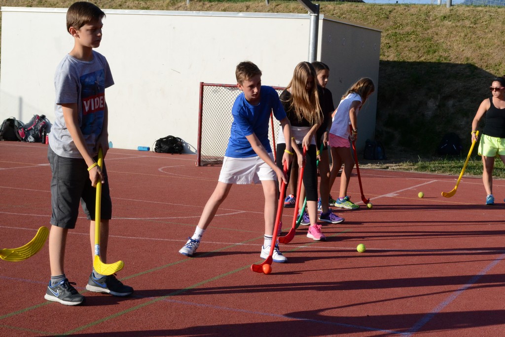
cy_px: 168
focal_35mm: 72
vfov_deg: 18.9
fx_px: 1010
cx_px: 252
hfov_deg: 28.1
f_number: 14
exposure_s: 1/800
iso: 1600
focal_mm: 48
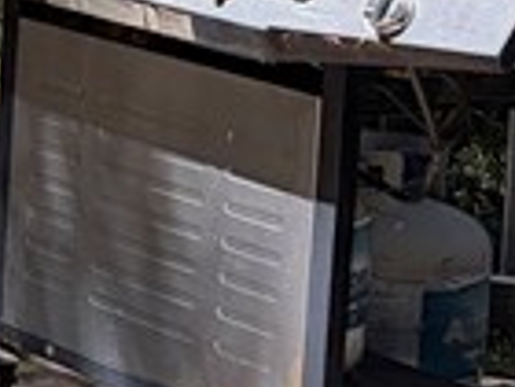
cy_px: -158
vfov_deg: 7.7
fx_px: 2827
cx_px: -1177
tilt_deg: -6.0
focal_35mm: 190
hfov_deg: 8.3
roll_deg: +2.4
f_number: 1.6
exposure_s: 1/2283
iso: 50
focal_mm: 5.96
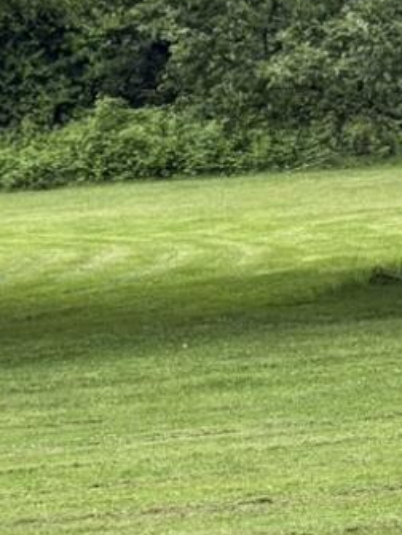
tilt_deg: -9.0
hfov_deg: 9.2
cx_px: -297
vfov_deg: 12.6
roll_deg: +5.5
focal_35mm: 155
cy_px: 500
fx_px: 2395
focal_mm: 5.96
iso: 64
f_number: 1.6
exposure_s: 1/1217
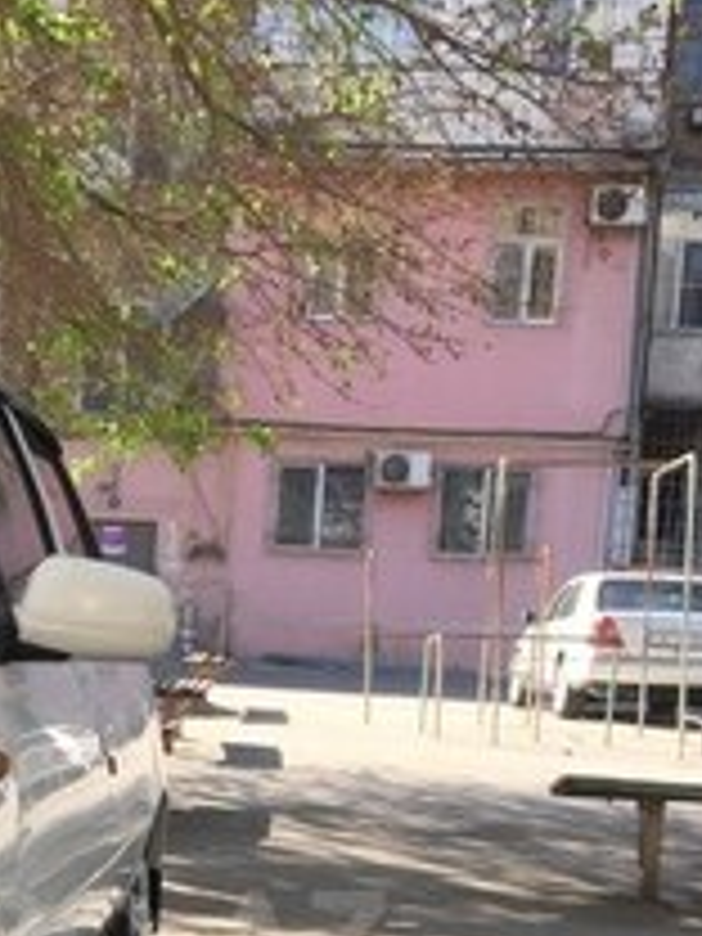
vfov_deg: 26.6
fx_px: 1866
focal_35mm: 69
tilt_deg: -9.3
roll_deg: -2.1
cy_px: 940
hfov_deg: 20.8
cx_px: 40
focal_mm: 4.15
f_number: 2.2
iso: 32
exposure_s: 1/590
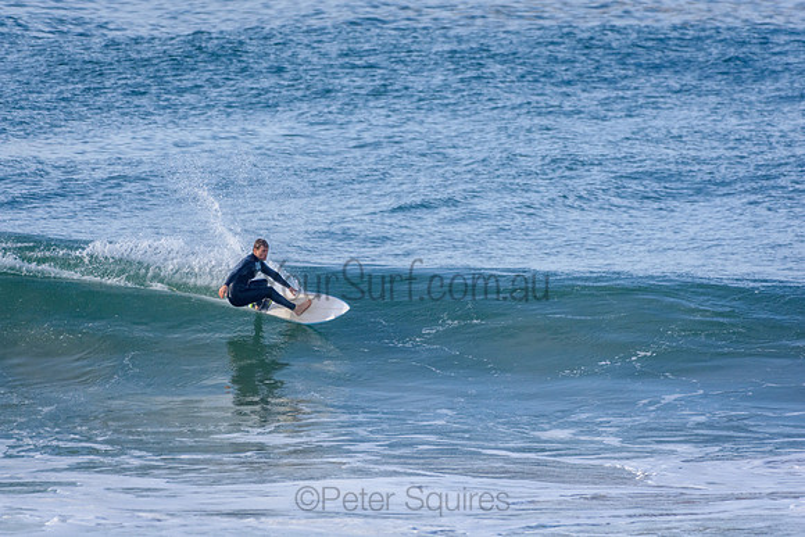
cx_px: 402
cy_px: 268
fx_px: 16774
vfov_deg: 1.8
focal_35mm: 750
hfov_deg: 2.7
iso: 450
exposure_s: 1/2000
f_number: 5.6
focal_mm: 500
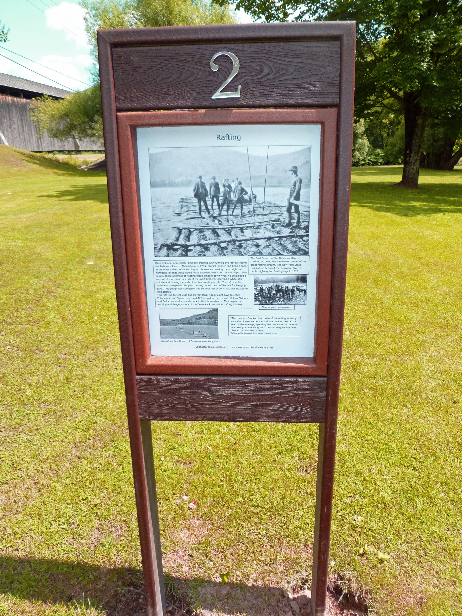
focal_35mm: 28
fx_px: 498
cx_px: 231
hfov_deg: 49.7
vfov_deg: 63.4
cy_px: 308
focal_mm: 5
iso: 100
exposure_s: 1/320
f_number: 3.3
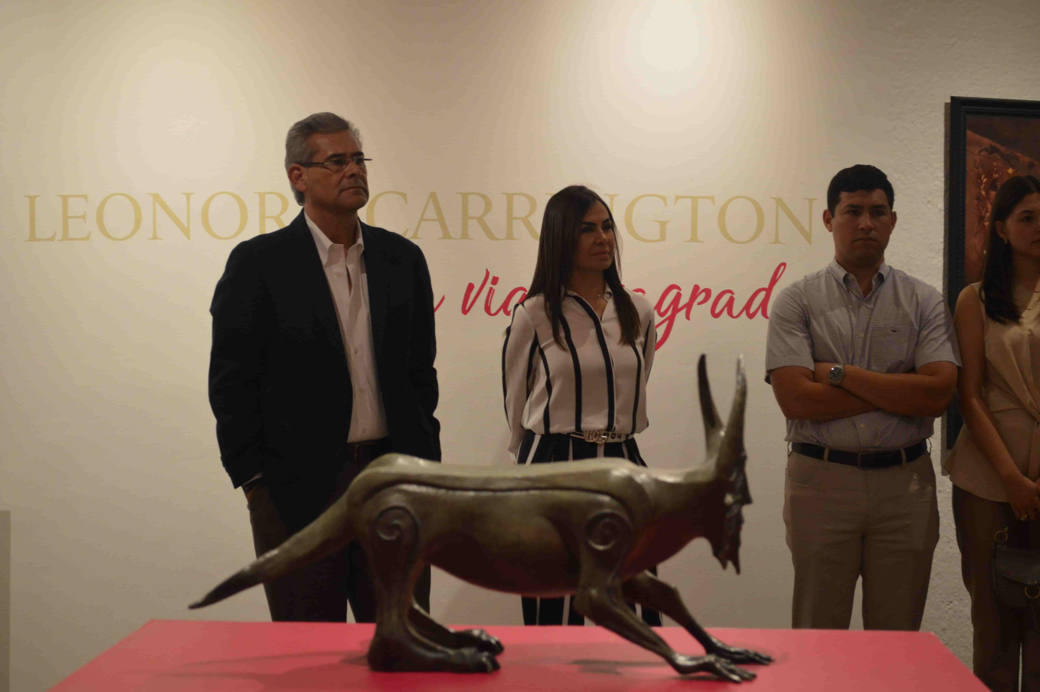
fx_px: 1905
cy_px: 346
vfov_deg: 20.6
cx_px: 520
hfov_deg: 30.5
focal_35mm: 66
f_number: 5.3
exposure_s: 1/60
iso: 900
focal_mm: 44
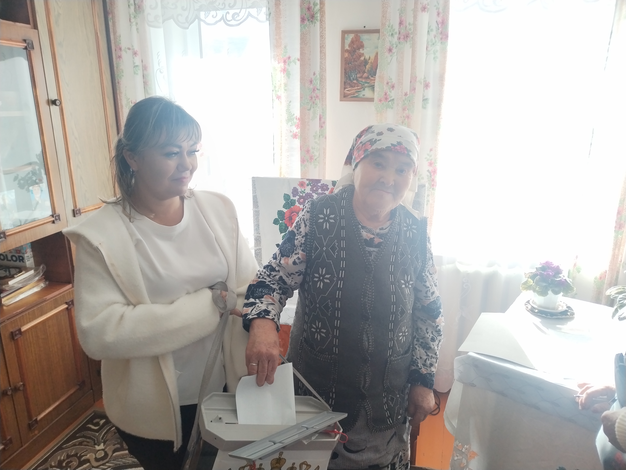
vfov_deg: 53.1
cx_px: 313
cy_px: 235
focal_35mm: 26
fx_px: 470
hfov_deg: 67.3
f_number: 1.8
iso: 126
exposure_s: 1/100
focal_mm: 4.75
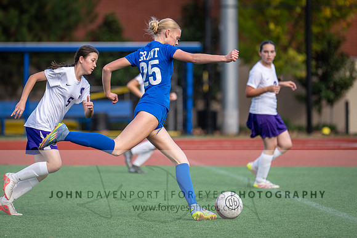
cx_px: 141
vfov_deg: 5.3
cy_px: 86
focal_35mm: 258
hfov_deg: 8.0
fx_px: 2561
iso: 360
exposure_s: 1/1000
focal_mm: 200
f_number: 2.8
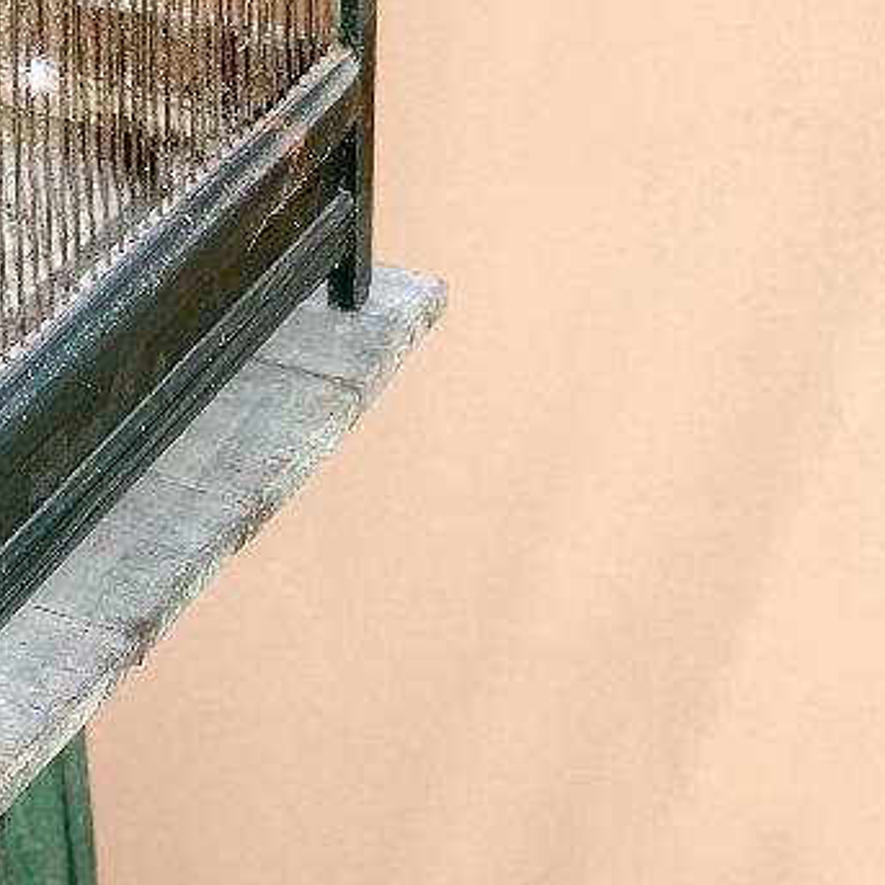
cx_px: 154
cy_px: -372
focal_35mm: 107
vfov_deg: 15.3
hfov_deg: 16.1
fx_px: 3095
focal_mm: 24
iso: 200
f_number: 3.5
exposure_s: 1/250
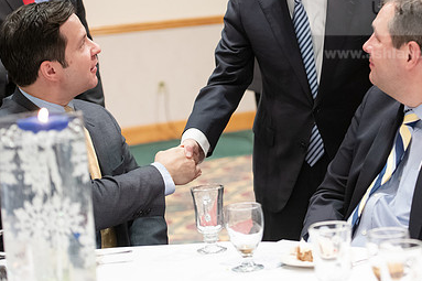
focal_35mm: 106
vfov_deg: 12.9
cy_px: 77
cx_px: 274
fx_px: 1242
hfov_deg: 19.2
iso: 3200
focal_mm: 70
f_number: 3.2
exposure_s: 1/200
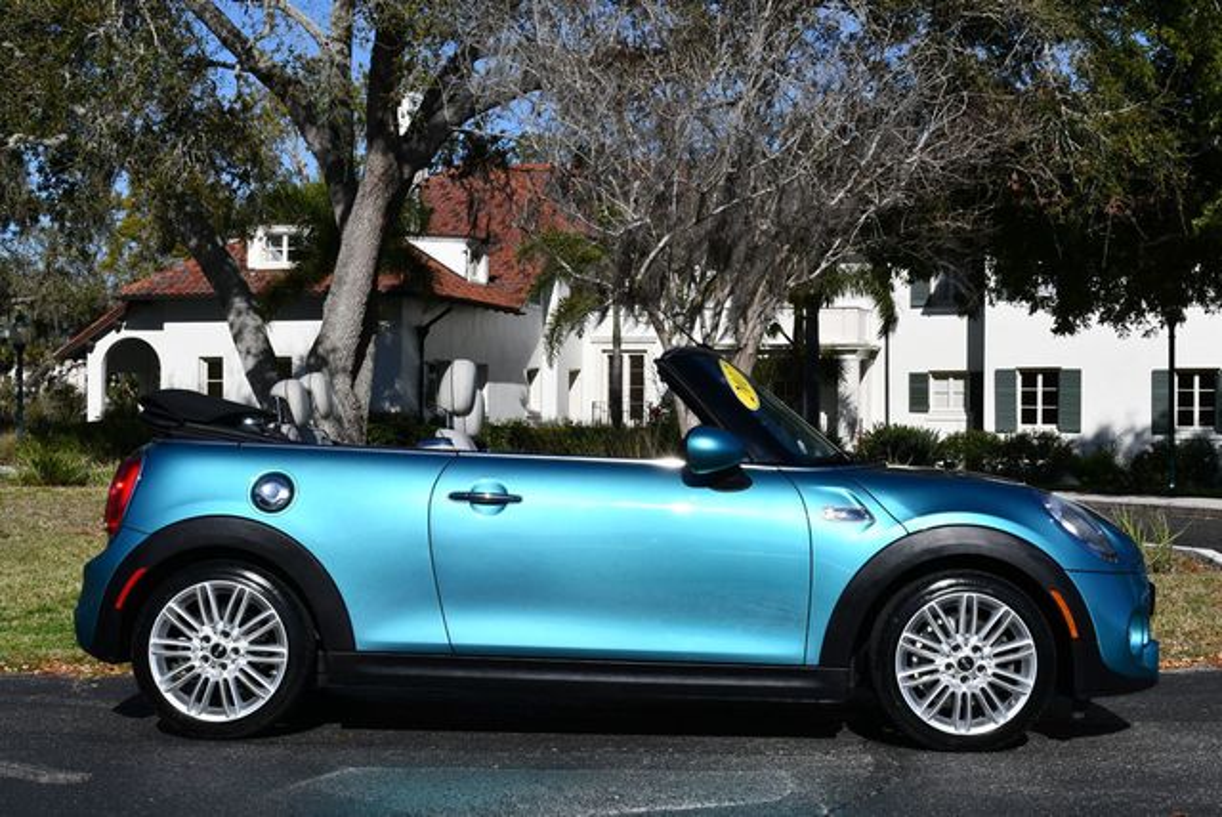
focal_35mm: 64
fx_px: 2174
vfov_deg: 21.3
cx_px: 611
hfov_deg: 31.4
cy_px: 408
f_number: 9
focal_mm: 32
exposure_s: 1/320
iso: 100
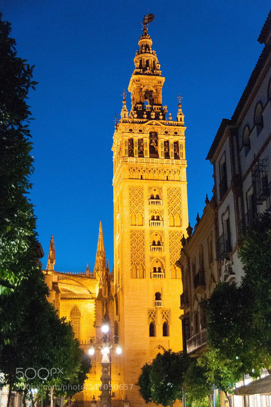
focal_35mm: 52
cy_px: 204
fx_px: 594
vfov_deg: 37.9
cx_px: 136
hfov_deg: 25.7
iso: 900
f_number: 4.5
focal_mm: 35
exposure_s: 1/50
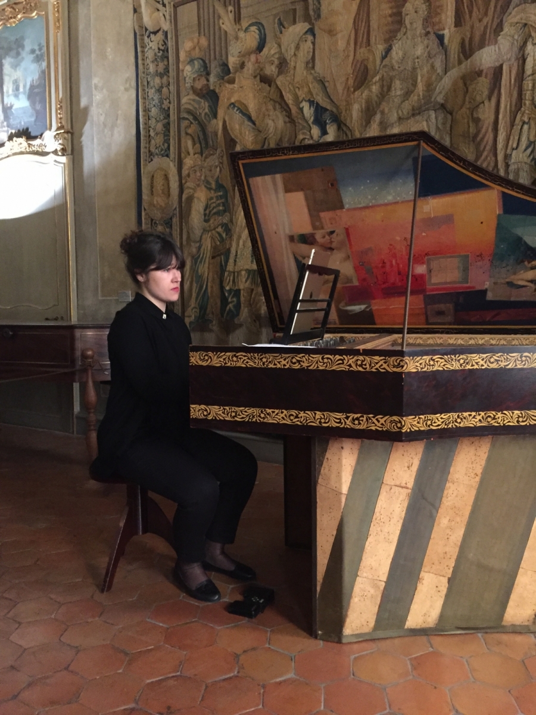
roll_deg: -0.2
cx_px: 268
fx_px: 599
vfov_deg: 61.7
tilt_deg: -5.2
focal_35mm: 29
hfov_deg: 48.2
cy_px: 358
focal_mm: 4.15
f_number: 2.2
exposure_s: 1/17
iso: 500
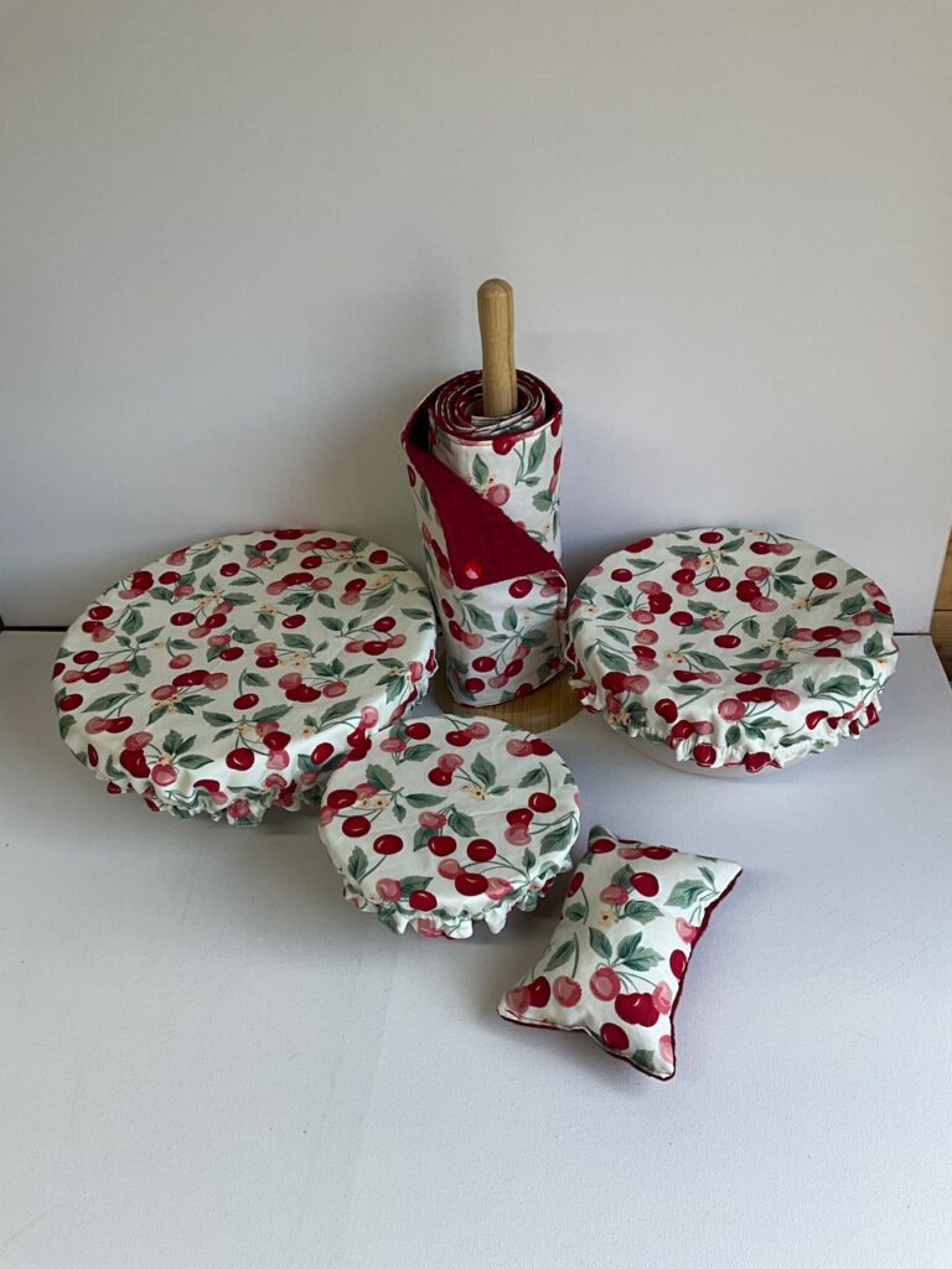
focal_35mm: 29
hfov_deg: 48.2
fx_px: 1063
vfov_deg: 61.7
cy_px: 634
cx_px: 476
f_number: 1.8
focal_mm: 3
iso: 16
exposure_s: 1/100
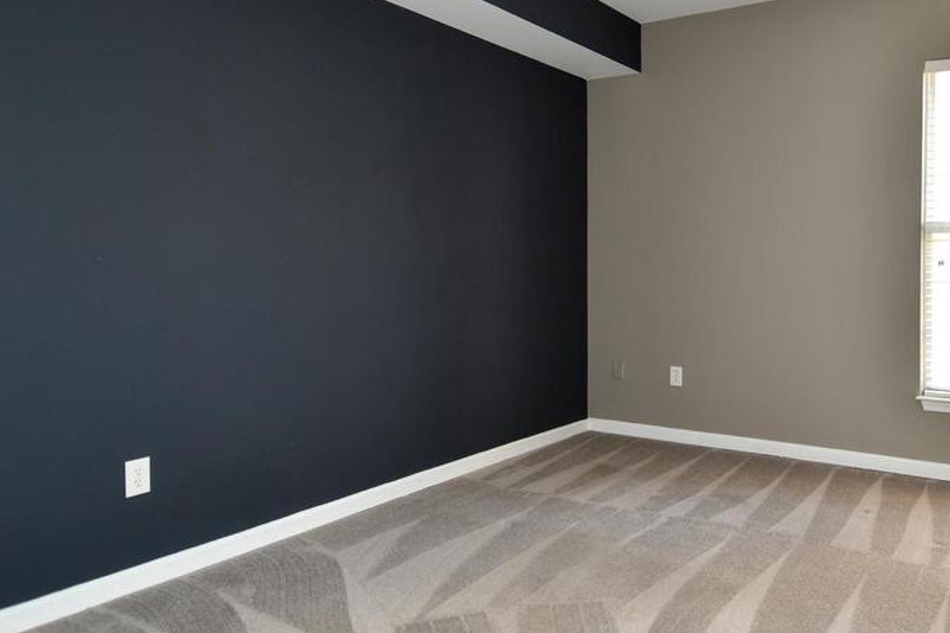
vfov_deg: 47.8
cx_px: 593
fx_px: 712
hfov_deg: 66.4
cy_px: 282
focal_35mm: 27
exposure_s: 1/60
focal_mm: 12
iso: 200
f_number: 4
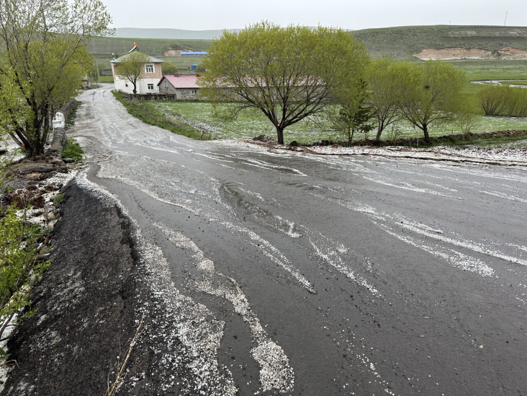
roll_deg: -0.6
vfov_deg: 56.8
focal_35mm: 24
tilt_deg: -20.0
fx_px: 365
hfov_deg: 71.6
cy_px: 198
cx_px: 264
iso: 125
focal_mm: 6.76
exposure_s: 1/121
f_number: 1.78
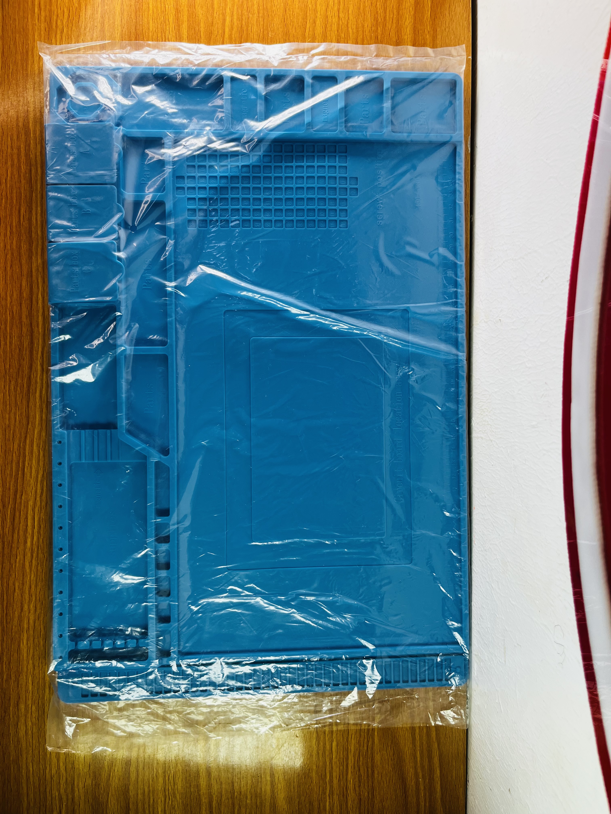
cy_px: 407
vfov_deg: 67.3
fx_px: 612
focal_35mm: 26
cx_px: 306
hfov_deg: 53.1
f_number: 1.6
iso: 50
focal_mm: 5.1
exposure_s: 1/517
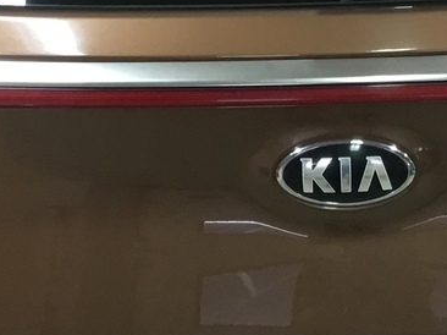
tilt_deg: -17.2
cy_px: 192
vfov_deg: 12.1
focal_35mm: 122
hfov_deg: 16.1
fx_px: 1574
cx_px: 346
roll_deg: +2.3
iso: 100
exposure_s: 1/33
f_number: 2.4
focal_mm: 3.3
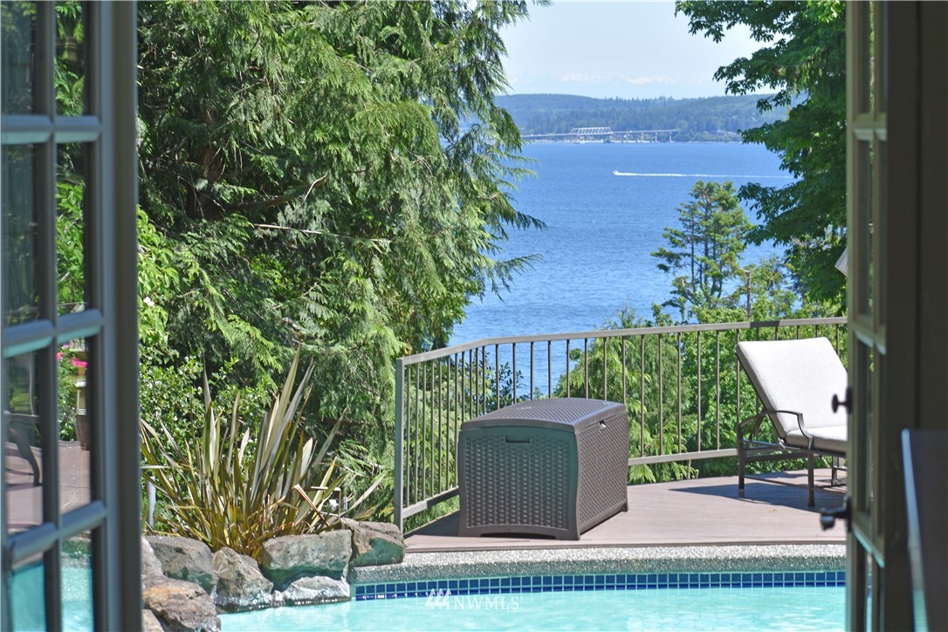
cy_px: 316
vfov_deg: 13.0
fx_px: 2765
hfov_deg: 19.5
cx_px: 474
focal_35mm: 105
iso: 100
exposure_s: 1/160
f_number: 8
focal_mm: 70
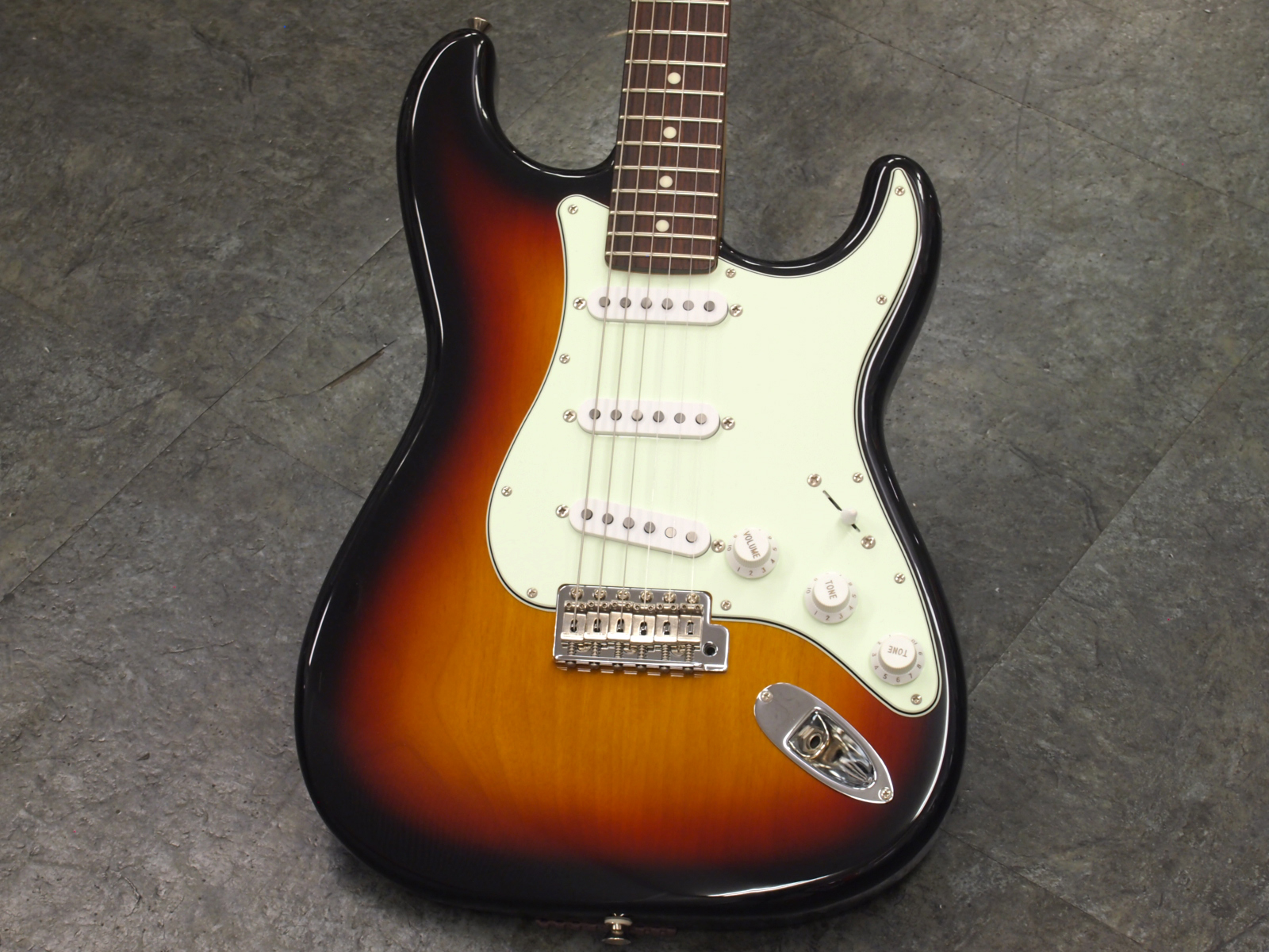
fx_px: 3079
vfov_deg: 17.6
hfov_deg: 23.3
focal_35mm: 84
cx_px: 634
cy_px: 476
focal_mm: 42
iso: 200
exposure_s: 1/5
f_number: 10
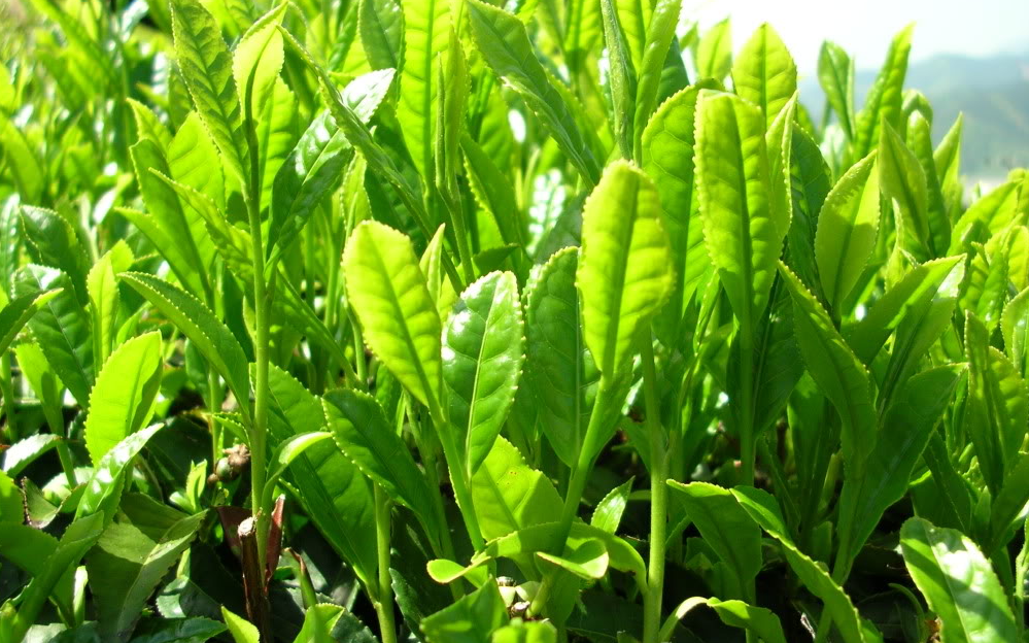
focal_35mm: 38
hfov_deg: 51.5
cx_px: 521
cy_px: 331
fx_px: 1065
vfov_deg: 33.6
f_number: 2.8
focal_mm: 5.8
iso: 50
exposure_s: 1/316
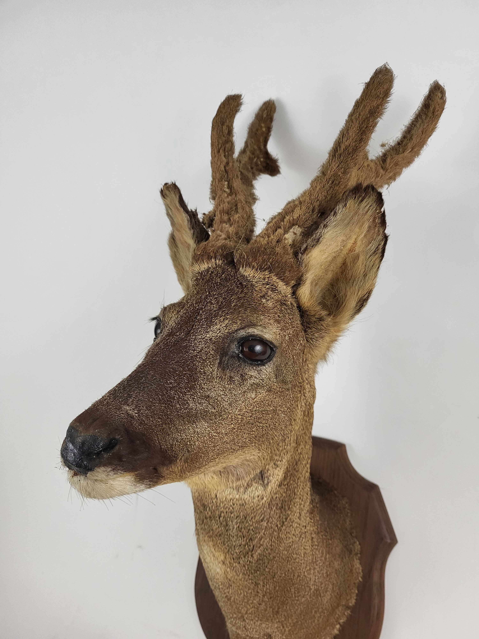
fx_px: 480
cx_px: 240
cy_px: 320
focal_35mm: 26
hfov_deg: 53.1
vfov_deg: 67.3
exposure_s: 1/100
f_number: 1.8
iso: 250
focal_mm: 5.4
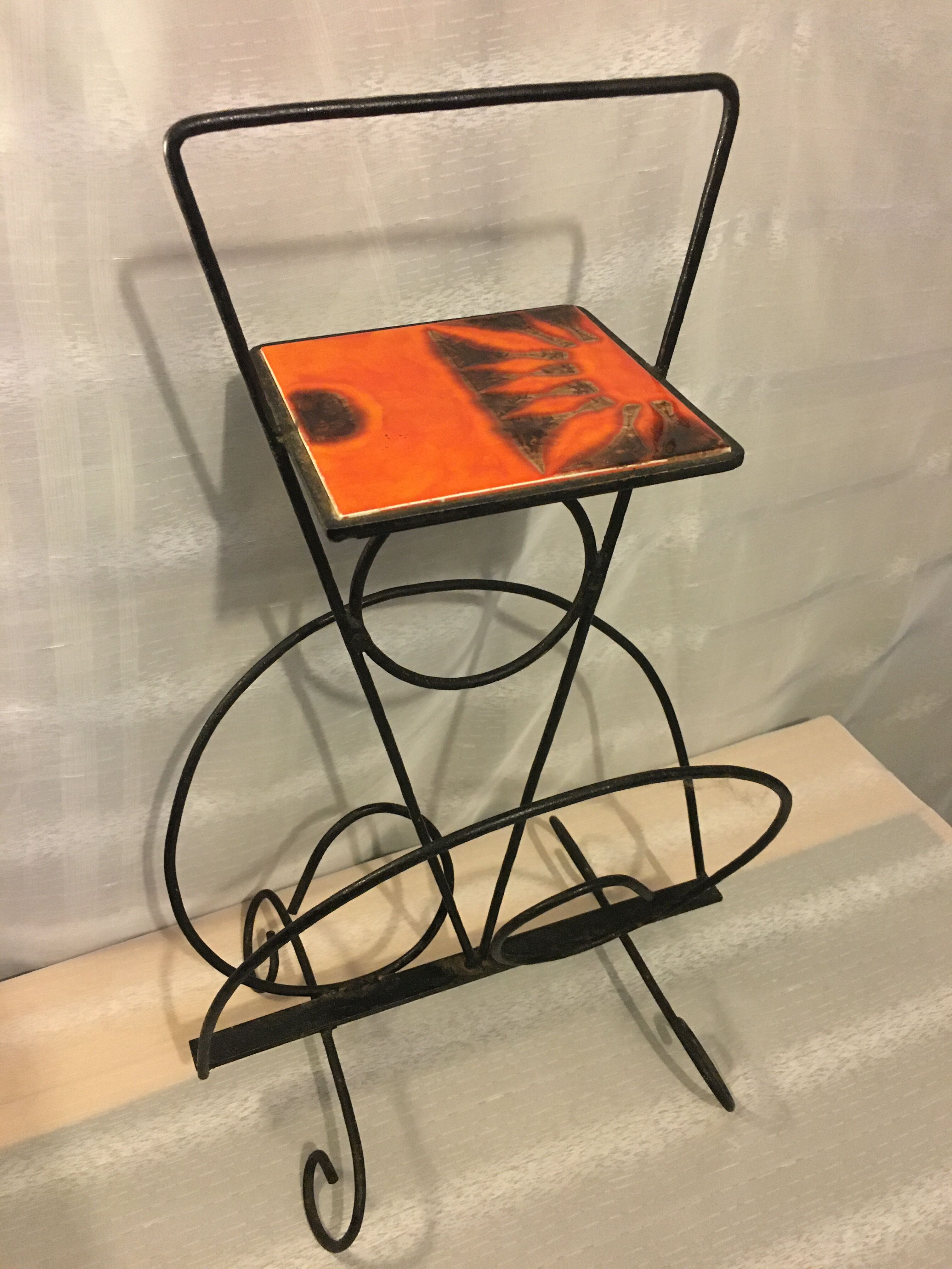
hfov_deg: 48.2
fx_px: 1063
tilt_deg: -36.4
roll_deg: -2.4
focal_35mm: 29
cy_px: 634
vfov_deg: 61.7
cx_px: 476
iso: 250
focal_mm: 4.15
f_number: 2.2
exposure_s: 1/17
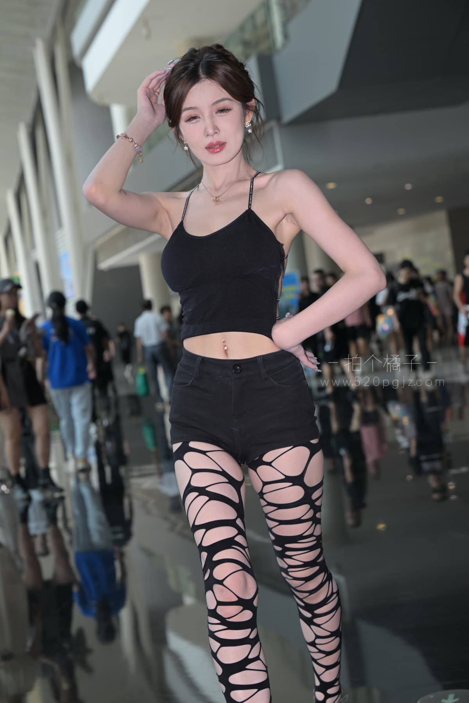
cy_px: 352
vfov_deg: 28.8
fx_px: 1368
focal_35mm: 70
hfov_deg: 19.5
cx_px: 234
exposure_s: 1/200
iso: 200
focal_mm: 70
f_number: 5
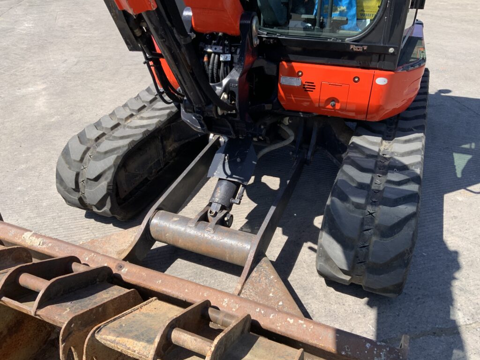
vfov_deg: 48.2
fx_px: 402
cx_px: 240
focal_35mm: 29
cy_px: 180
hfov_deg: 61.7
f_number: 1.8
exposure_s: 1/912
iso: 16
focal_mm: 3
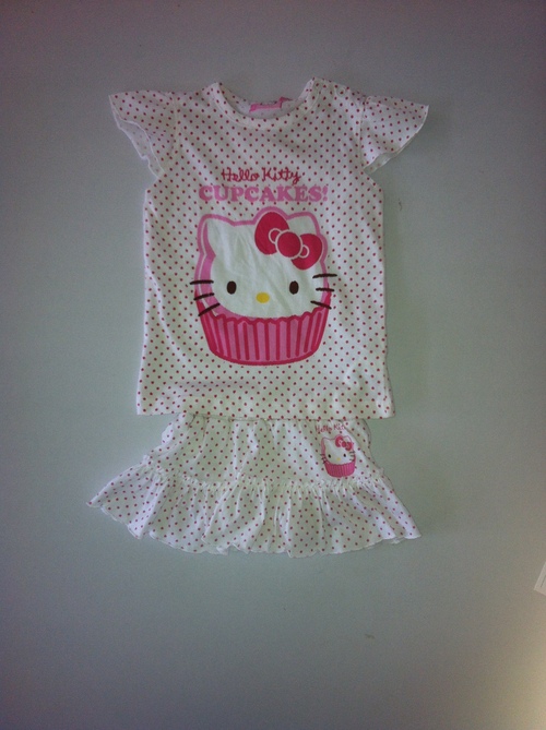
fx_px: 738
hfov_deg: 40.6
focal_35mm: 35
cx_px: 273
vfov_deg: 52.7
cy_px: 365
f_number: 2.8
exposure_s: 1/35
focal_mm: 3.85
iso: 80
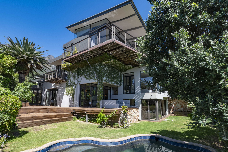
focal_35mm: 15
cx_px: 114
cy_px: 76
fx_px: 95
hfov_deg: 100.4
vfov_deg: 77.3
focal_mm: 10
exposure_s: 1/200
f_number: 11
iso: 160
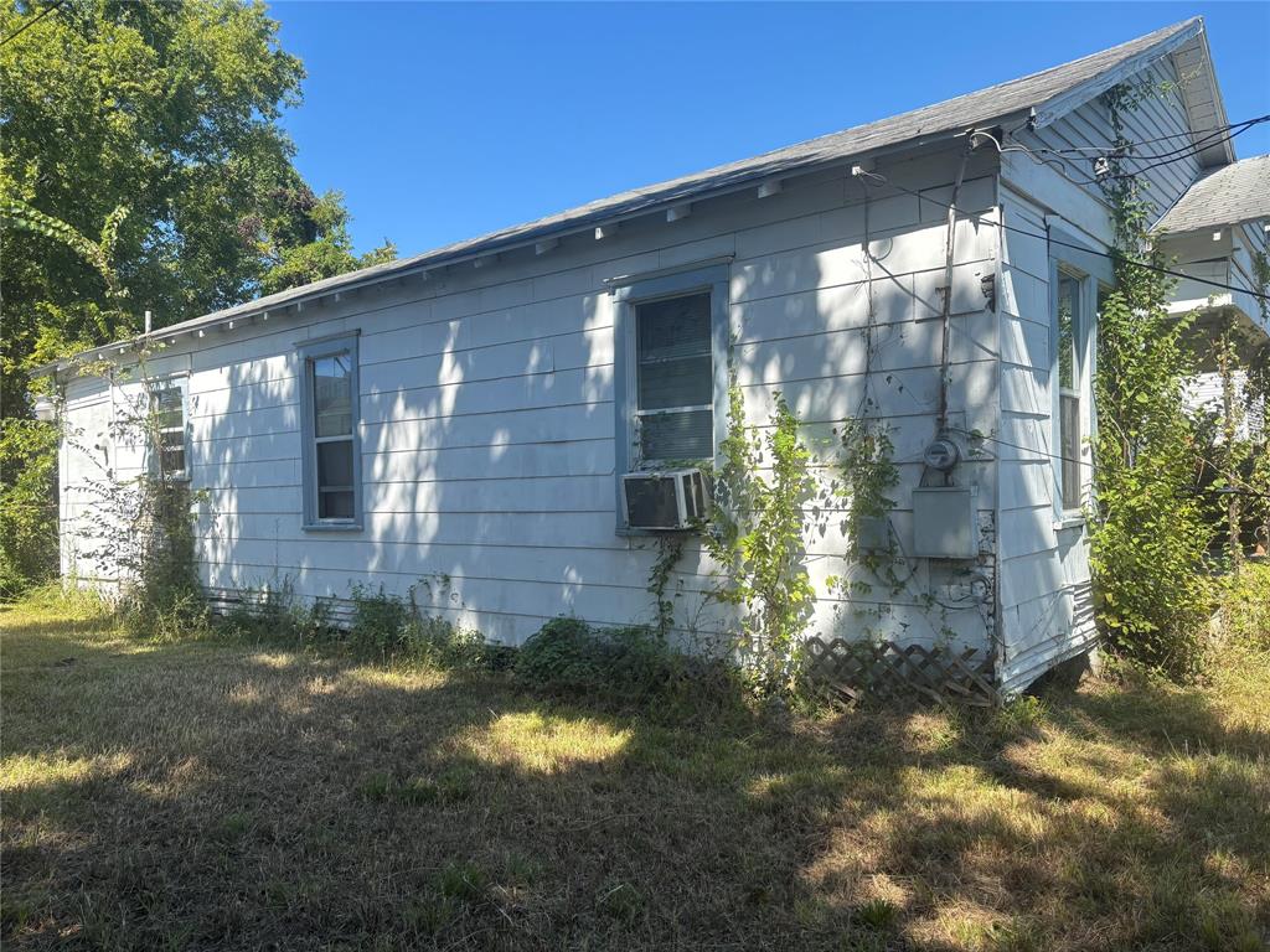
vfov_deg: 53.1
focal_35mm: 26
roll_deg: +1.7
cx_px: 635
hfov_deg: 67.3
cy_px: 476
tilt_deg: +0.8
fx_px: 954
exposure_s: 1/1115
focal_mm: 5.96
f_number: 1.6
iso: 50
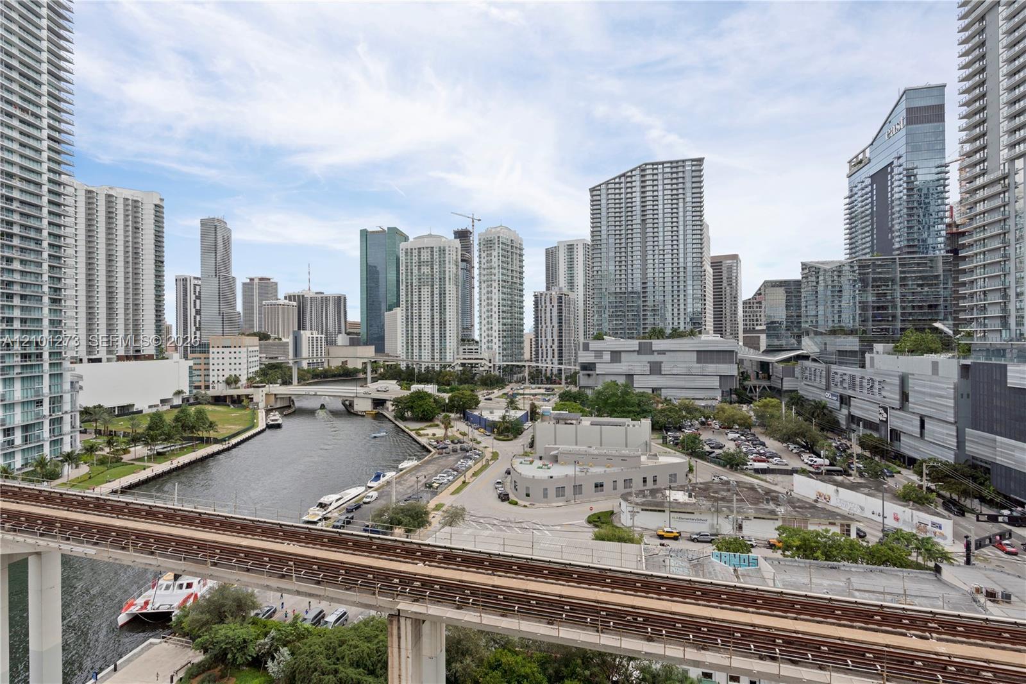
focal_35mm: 16
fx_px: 456
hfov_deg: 96.7
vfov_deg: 73.7
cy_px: 342
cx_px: 513
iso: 100
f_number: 9
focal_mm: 16
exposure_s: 1/250
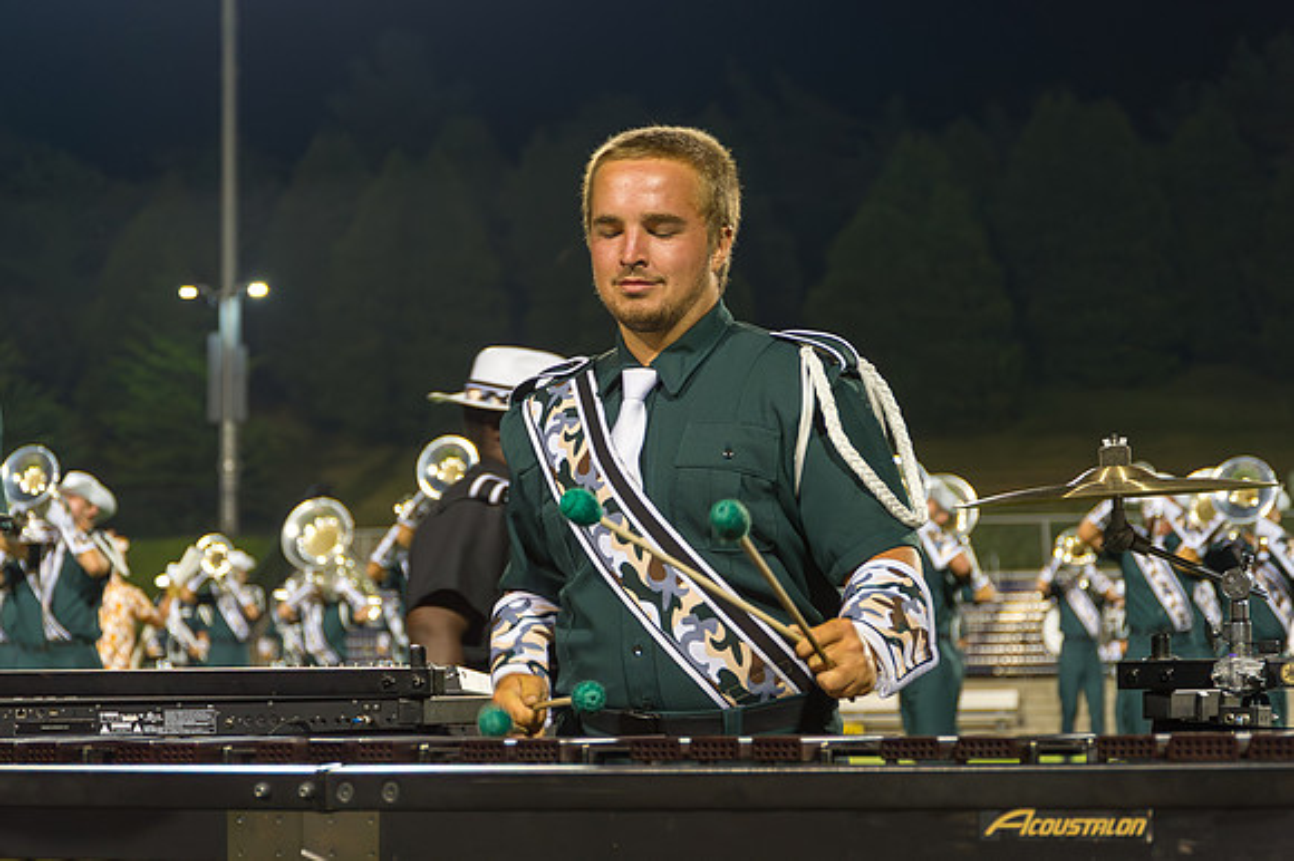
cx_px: 646
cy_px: 422
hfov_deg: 20.4
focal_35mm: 100
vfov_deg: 13.6
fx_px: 3602
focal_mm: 90
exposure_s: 1/160
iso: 3200
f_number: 5.6
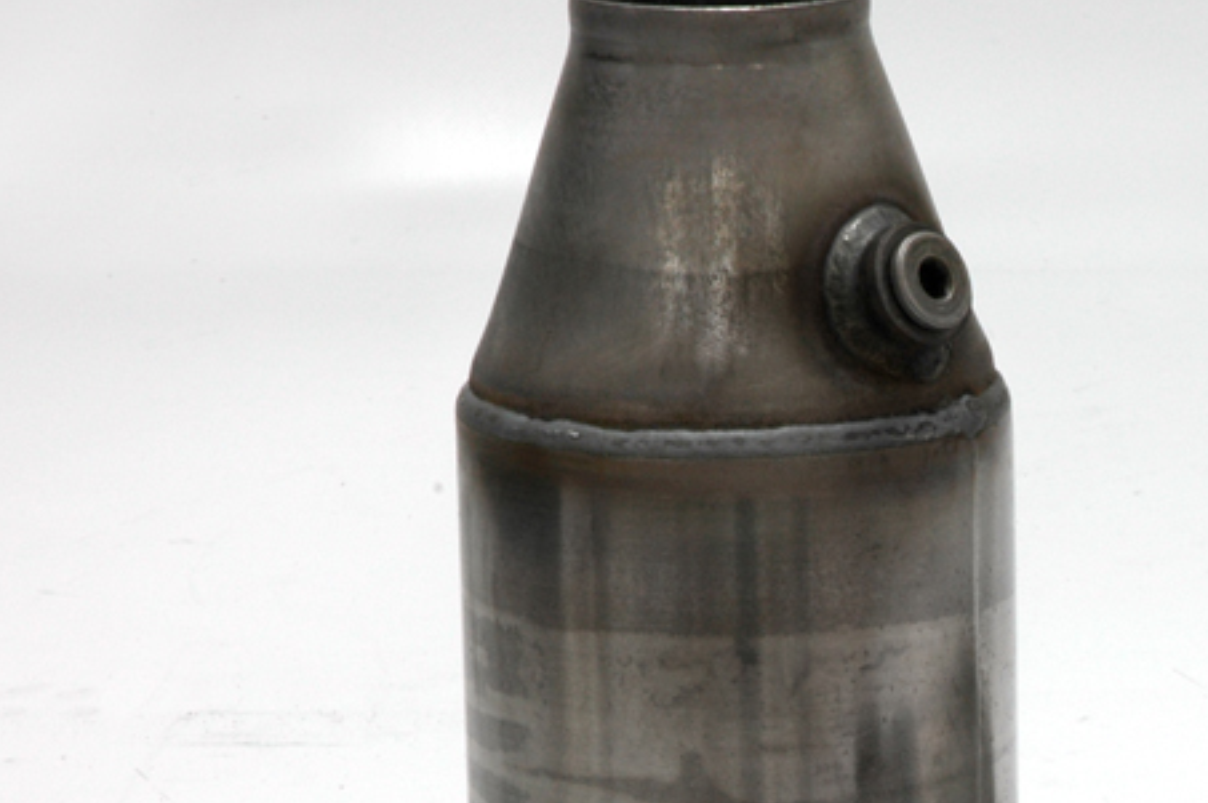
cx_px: 1128
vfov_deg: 5.9
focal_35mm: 232
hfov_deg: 8.8
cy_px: 756
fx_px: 7776
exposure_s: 1/2
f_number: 22
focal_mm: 70
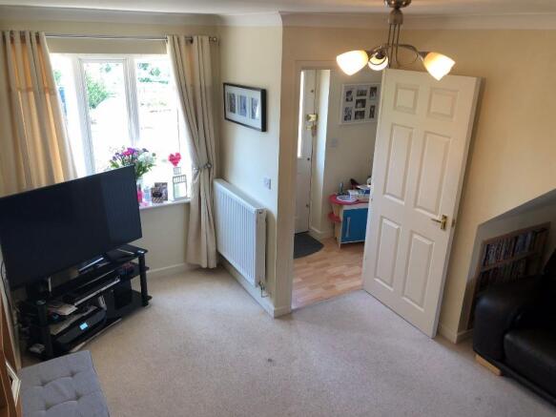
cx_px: 278
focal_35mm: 28
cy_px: 208
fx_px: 450
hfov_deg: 63.5
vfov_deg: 49.7
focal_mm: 3.99
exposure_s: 1/50
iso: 25
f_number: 1.8
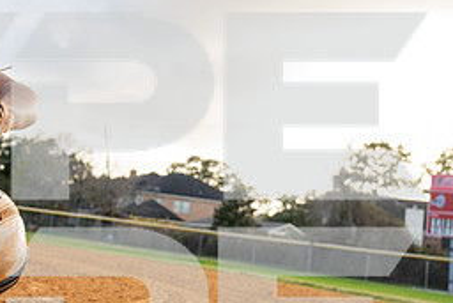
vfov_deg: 20.0
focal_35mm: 68
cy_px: 107
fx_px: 856
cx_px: -23
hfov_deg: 27.5
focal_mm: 30
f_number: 5
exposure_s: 1/250
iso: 100
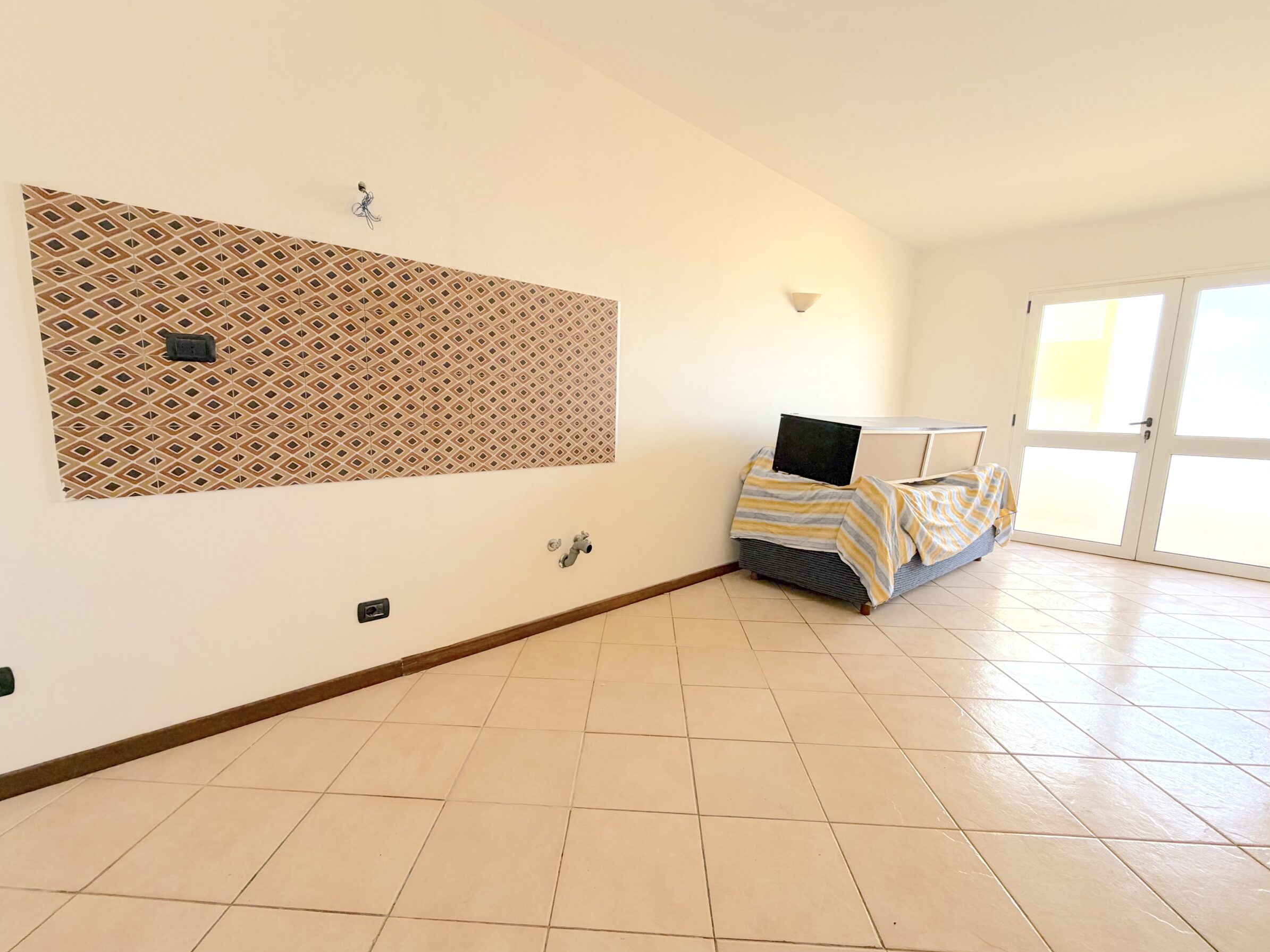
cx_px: 621
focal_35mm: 15
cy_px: 491
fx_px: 550
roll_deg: -0.8
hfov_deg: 98.2
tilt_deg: -9.1
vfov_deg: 81.7
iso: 160
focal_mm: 2.22
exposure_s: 1/121
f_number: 2.2
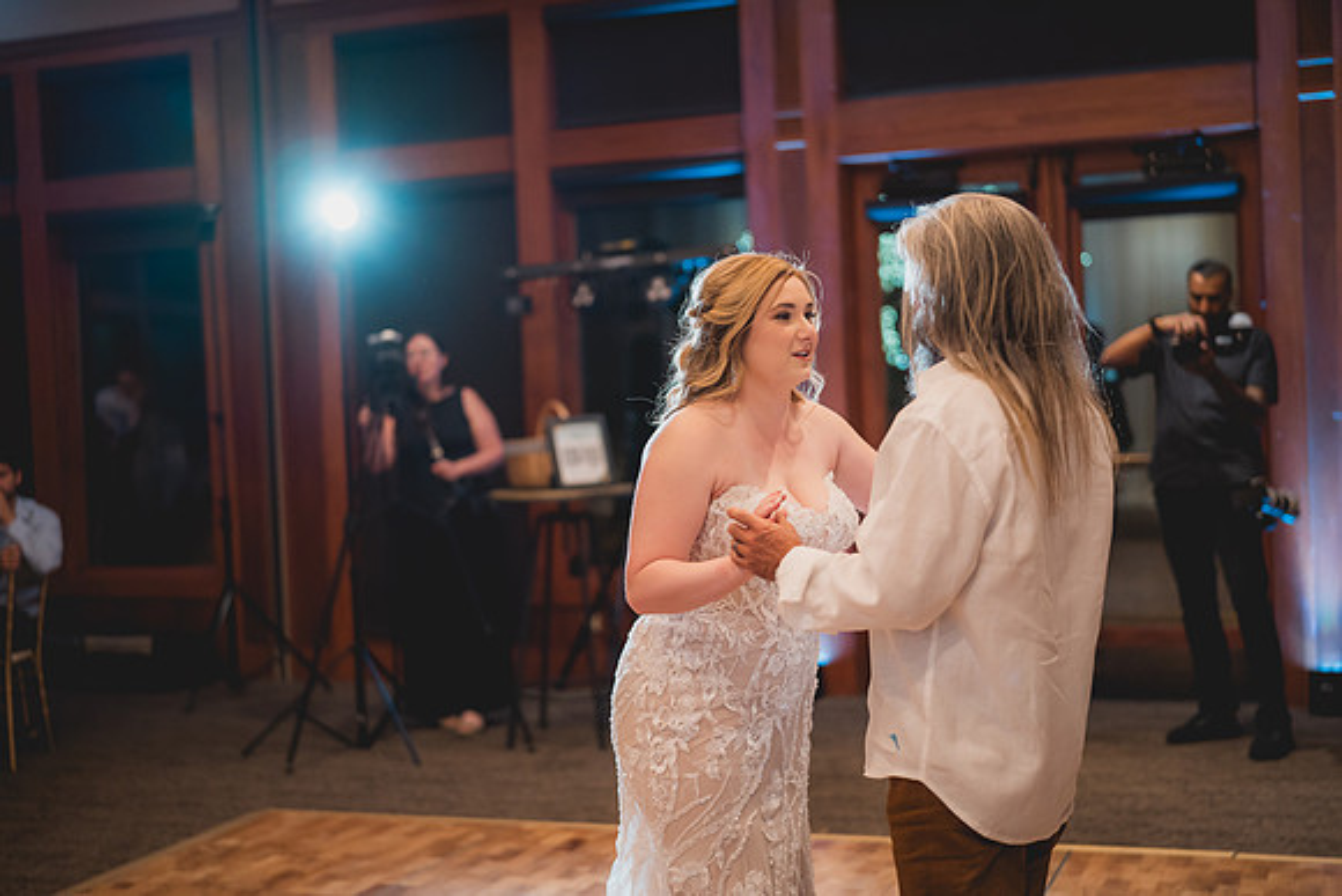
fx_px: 1864
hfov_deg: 39.6
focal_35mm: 50
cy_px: 448
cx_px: 671
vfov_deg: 27.0
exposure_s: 1/400
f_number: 1.4
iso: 1250
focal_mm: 50
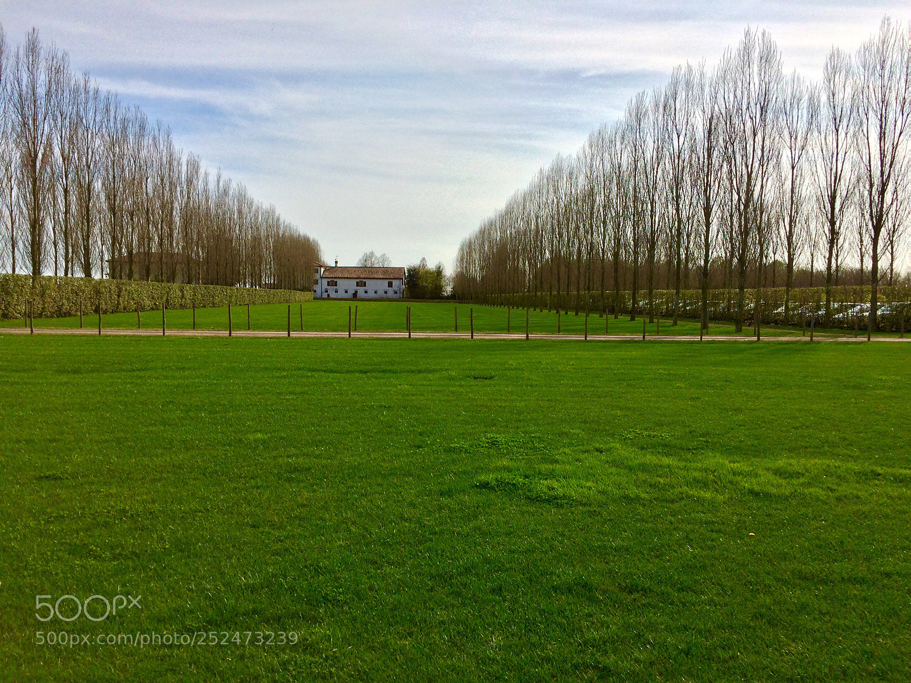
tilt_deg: -5.6
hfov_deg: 61.7
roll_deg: -0.3
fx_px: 763
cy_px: 342
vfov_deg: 48.2
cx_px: 456
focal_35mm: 29
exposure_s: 1/2933
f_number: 2.2
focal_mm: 4.15
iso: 32
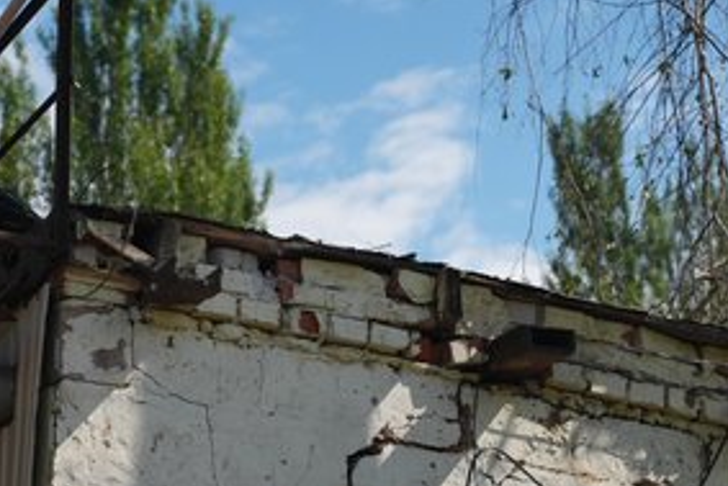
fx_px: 2003
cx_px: 216
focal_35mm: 99
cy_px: 294
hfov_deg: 20.5
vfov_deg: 13.8
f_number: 4.5
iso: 500
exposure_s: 1/125
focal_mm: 70
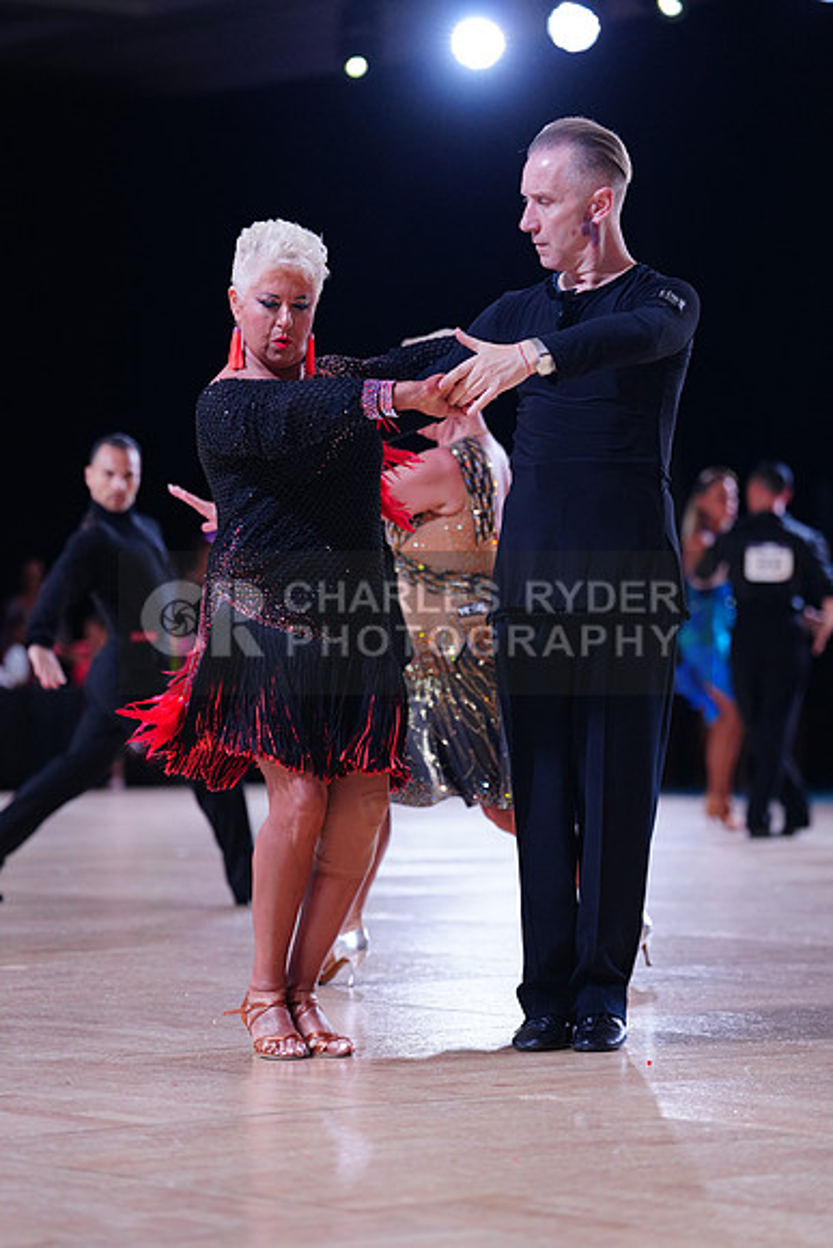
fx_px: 4266
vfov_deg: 16.6
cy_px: 624
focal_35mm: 123
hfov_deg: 11.2
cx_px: 416
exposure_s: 1/640
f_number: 2.8
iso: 1250
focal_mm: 123
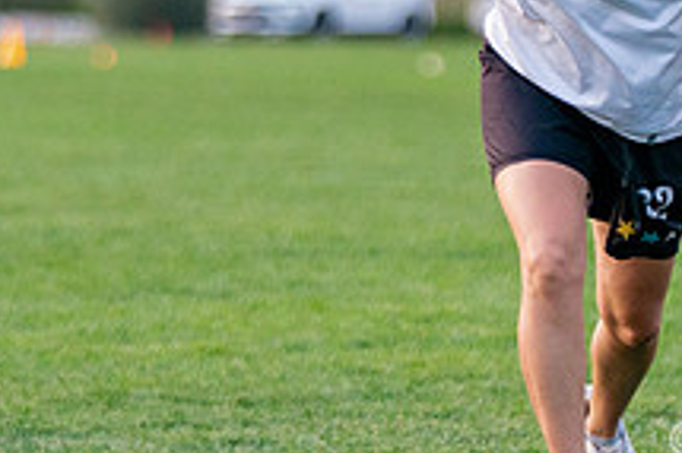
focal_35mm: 606
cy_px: 82
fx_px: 11471
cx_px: 566
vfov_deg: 2.3
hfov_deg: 3.4
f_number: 2.8
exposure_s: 1/2000
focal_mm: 148
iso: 640
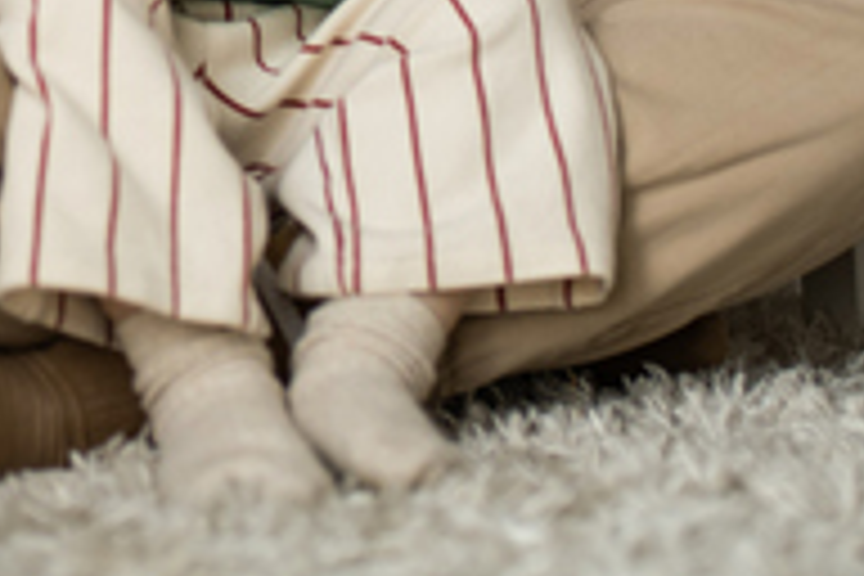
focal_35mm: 132
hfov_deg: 15.1
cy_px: -430
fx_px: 3168
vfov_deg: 9.9
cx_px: -104
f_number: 1.4
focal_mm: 35
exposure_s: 1/200
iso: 125
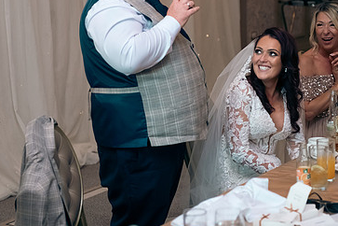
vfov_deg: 12.2
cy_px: 57
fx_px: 1051
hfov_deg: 18.3
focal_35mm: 112
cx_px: 179
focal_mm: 70
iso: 1000
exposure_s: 1/160
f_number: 3.5
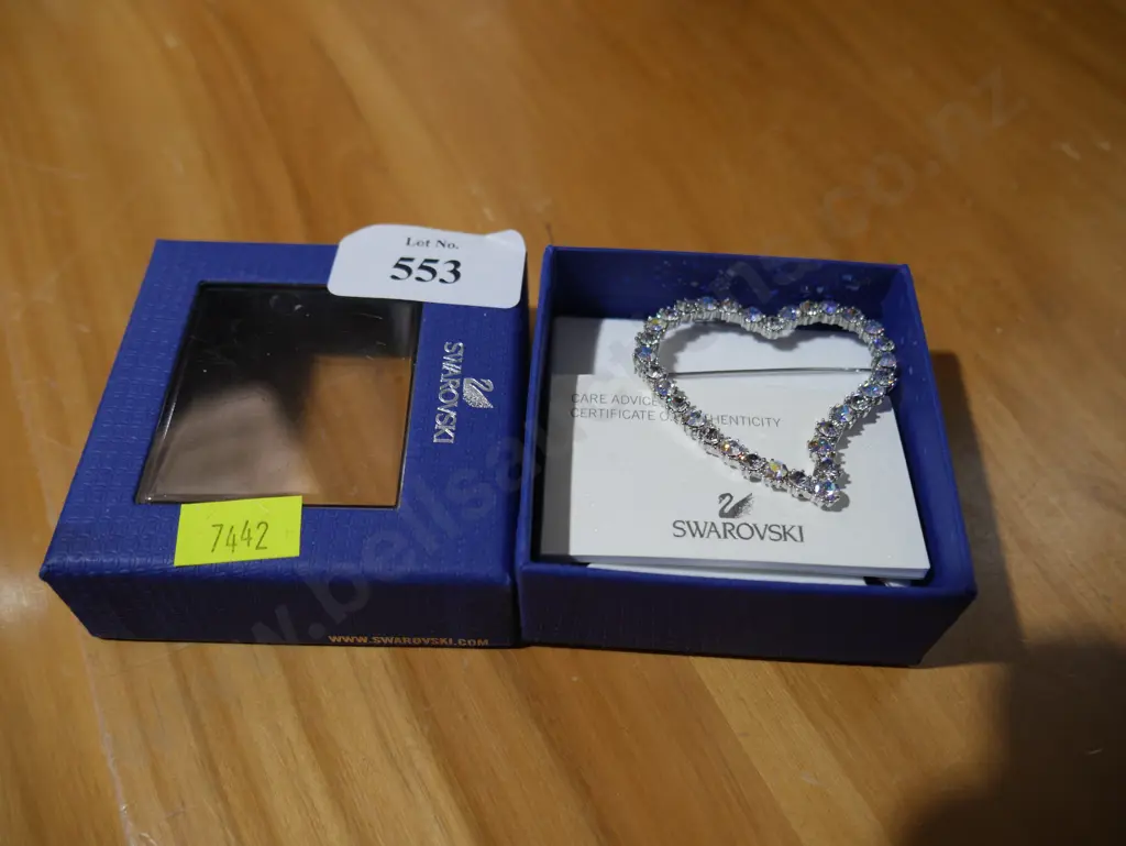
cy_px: 423
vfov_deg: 49.8
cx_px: 563
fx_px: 911
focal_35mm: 28
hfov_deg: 63.4
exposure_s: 1/60
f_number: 3.5
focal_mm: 14
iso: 200
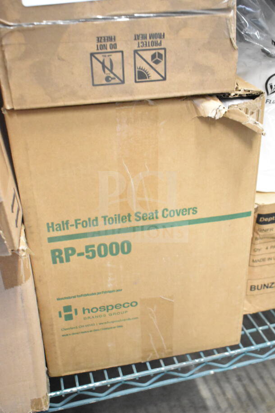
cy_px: 206
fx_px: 464
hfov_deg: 33.0
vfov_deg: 47.9
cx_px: 138
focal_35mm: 40
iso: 8000
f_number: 4
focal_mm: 27
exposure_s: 1/40
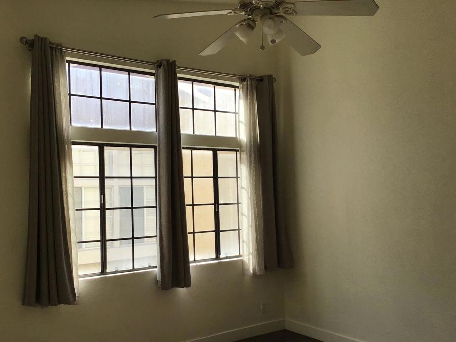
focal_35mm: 35
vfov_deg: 40.6
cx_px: 211
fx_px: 461
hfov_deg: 52.6
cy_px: 188
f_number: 2.4
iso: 25
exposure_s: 1/359
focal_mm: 3.3
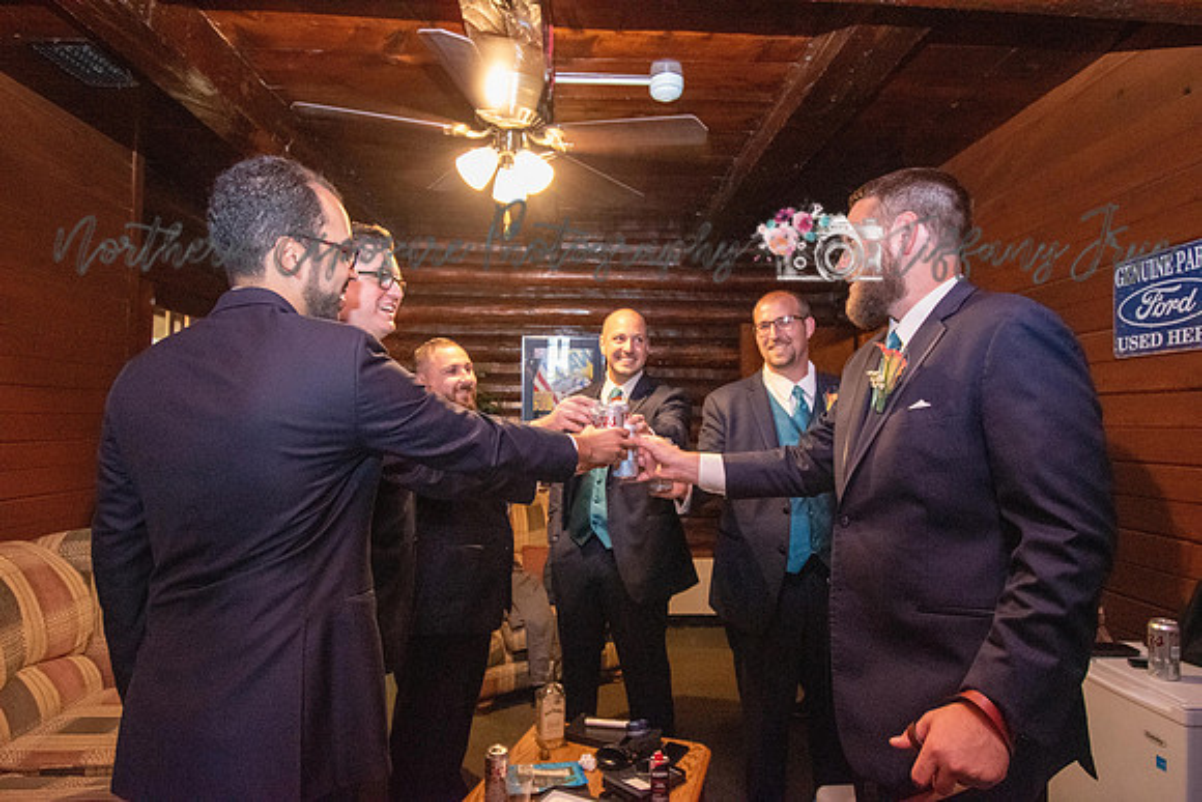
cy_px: 401
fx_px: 651
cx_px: 601
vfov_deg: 63.2
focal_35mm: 20
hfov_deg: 85.4
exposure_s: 1/60
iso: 6400
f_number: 5
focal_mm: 13
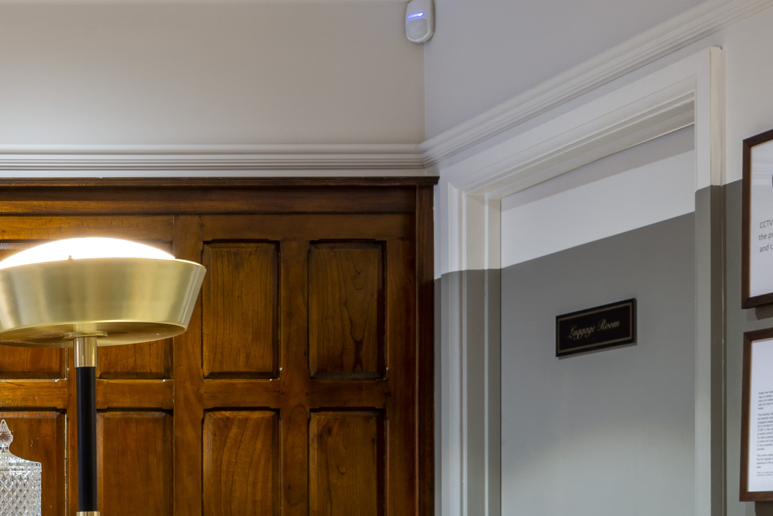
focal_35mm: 74
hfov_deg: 22.5
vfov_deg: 17.5
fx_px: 1589
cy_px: 628
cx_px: -380
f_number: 11
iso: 100
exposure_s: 1.3
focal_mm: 24
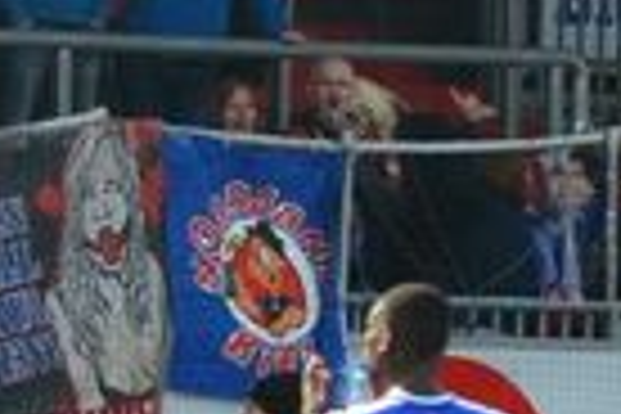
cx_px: -608
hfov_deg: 3.0
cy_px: 344
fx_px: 11953
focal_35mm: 693
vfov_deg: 2.0
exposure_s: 1/1250
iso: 400
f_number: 5
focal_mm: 112
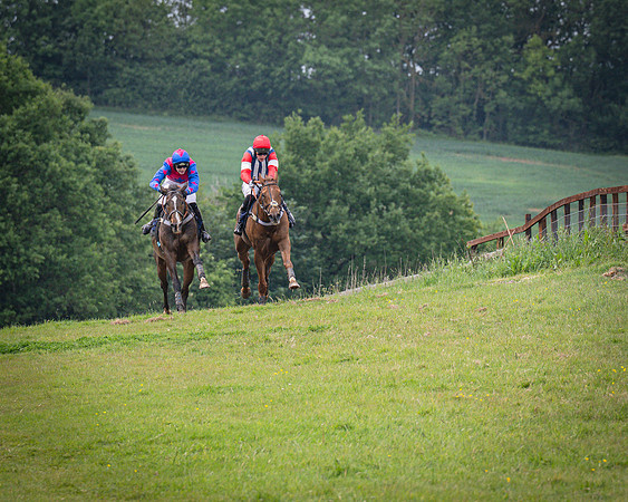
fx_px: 9799
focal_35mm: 527
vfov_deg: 2.9
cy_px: 200
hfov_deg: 3.7
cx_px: 325
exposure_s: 1/1600
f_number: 5
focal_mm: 200
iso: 400
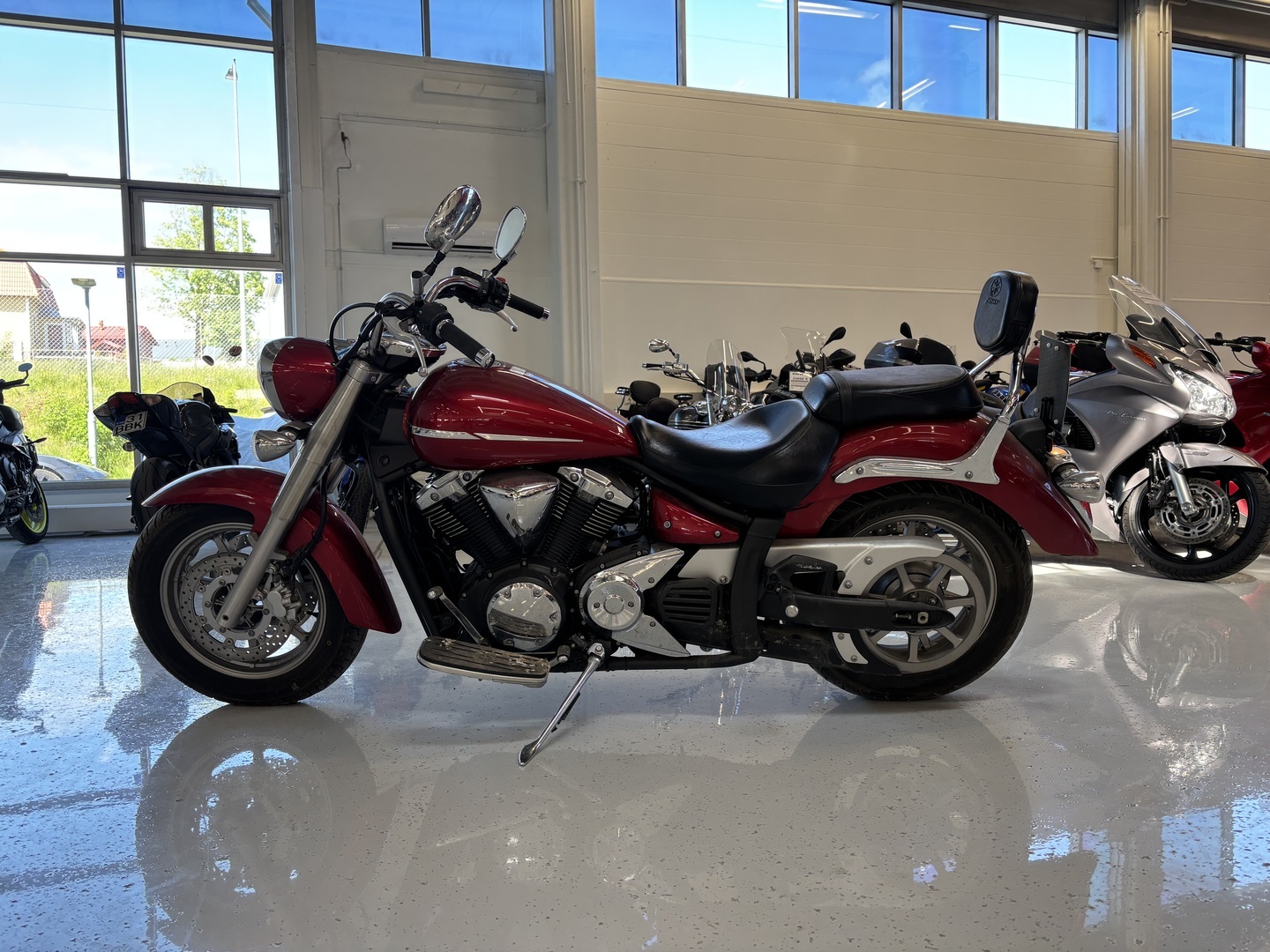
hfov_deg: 67.3
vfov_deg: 53.1
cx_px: 635
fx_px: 954
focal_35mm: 26
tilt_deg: -3.2
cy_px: 476
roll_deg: +1.1
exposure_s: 1/100
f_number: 1.6
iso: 50
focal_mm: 5.96
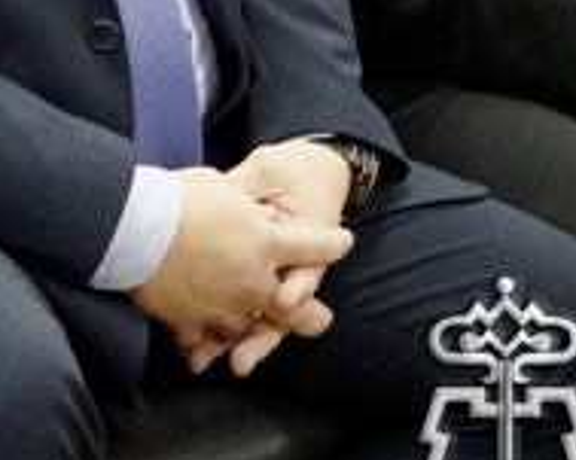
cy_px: -125
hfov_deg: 6.3
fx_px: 5146
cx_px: -445
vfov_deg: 5.1
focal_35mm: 302
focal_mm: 54
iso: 6400
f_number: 5.6
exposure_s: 1/80
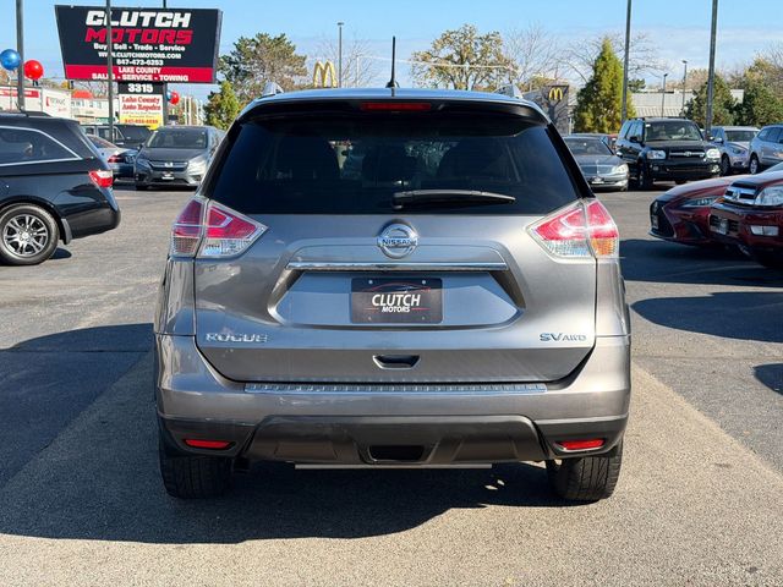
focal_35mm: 48
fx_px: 1086
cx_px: 392
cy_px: 294
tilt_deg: -8.3
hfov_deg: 39.7
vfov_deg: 30.3
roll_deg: -0.7
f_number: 1.78
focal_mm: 6.76
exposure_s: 1/2667
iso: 80
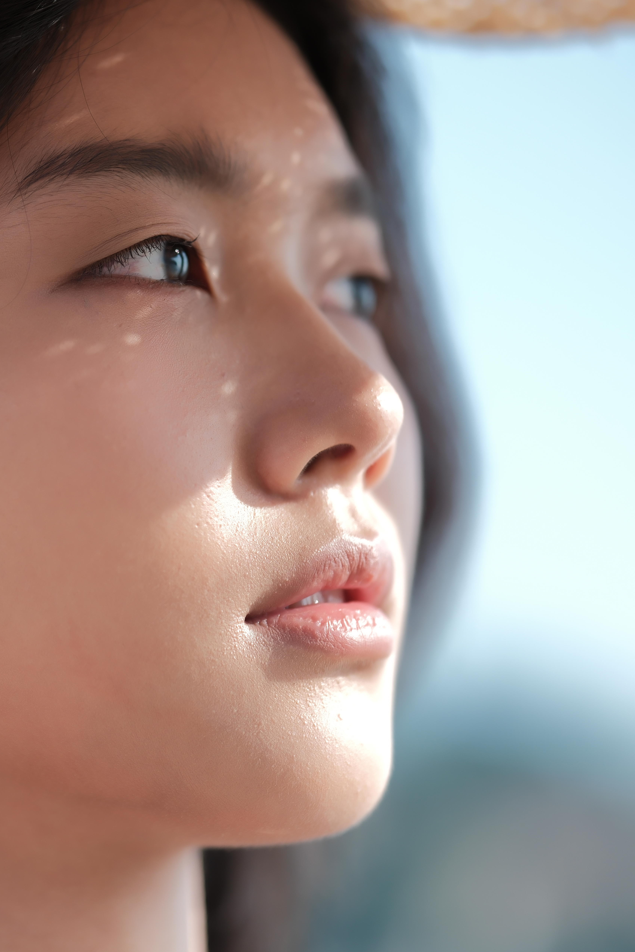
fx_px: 3359
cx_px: 91
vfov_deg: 16.1
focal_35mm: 127
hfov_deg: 10.7
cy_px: 477
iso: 100
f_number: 1.2
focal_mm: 56
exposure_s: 1/4000
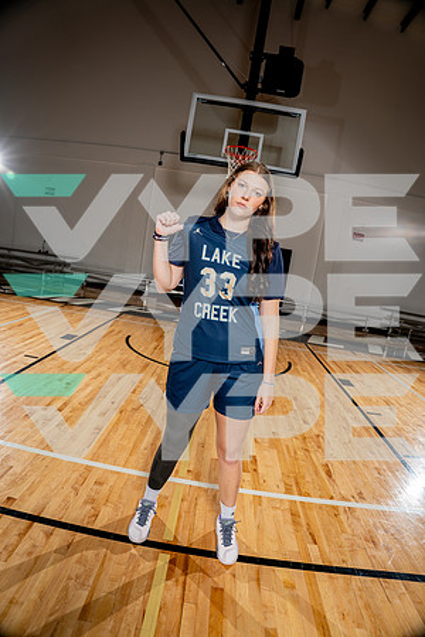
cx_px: 212
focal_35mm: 20
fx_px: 354
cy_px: 318
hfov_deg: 61.9
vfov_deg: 84.0
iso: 100
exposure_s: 1/250
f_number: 5.6
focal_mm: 20
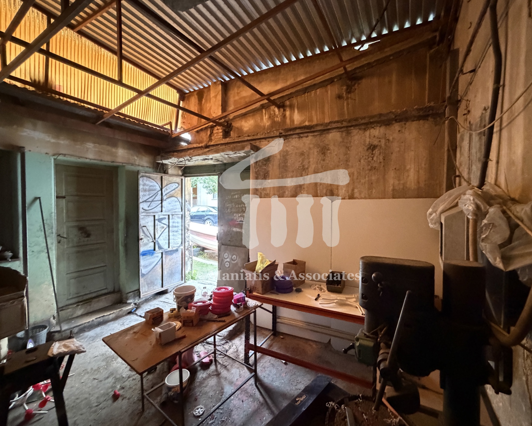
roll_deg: -0.9
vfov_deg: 84.0
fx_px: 236
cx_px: 284
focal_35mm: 15
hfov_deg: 96.7
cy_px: 209
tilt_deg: -1.3
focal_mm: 2.22
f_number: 2.2
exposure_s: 1/60
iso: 1250
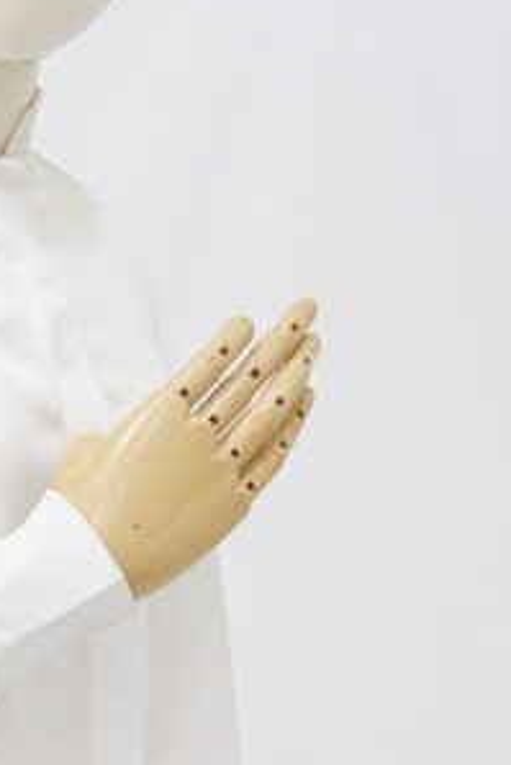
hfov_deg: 7.9
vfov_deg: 11.6
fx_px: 3658
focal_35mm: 172
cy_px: 1017
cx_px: -207
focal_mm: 50
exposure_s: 1/10
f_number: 6.3
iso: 640
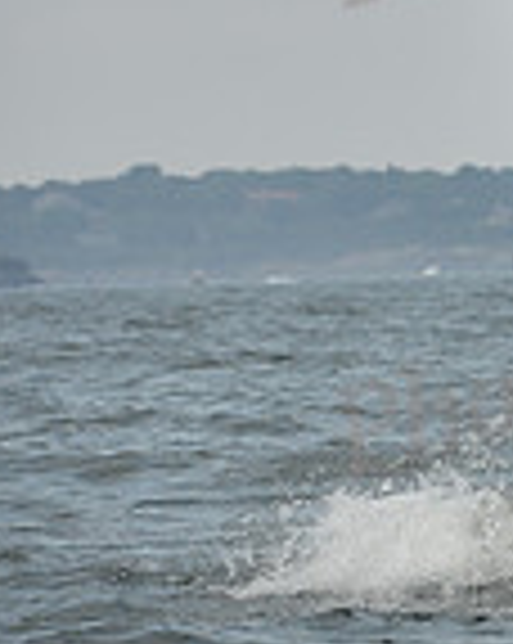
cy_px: 61
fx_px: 11240
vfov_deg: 3.3
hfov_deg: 2.6
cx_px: 1206
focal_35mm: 591
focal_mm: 155
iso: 250
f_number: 6.3
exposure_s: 1/800
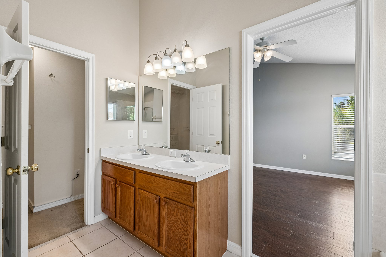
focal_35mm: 16
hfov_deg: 96.7
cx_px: 193
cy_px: 128
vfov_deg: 73.7
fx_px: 172
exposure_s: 1/125
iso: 800
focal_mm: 16
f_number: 8
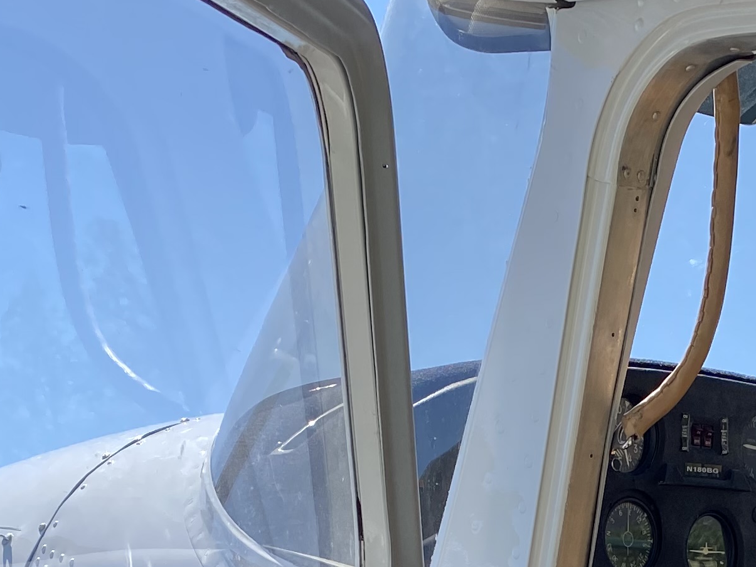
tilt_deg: -7.2
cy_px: 946
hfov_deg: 21.7
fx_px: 1900
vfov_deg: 15.2
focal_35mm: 87
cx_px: 765
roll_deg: +3.7
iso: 32
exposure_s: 1/571
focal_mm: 4.25
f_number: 1.8
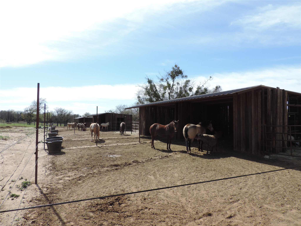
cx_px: 150
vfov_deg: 56.8
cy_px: 113
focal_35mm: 24
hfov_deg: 71.6
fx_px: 209
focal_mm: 4.3
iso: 80
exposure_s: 1/1000
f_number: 3
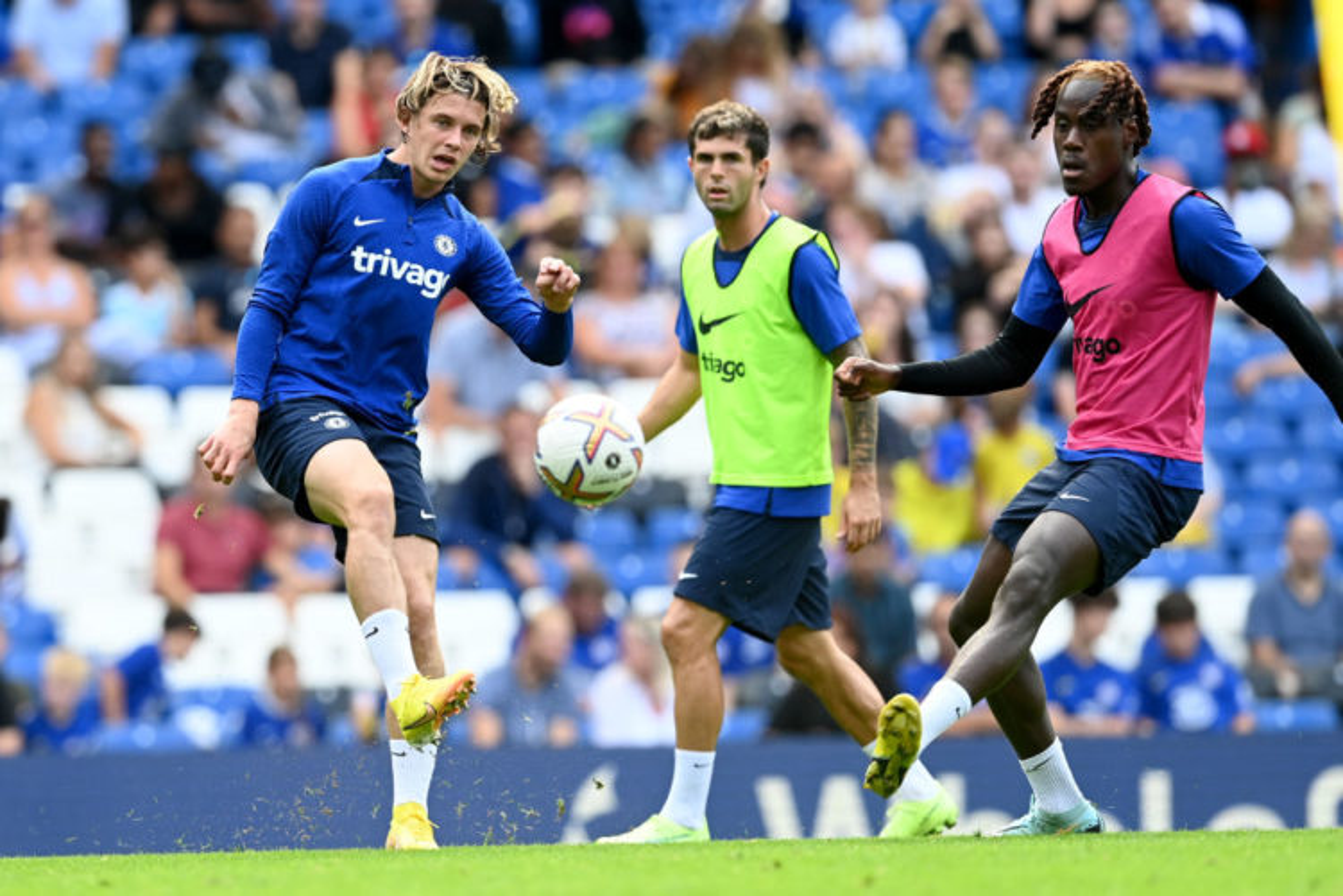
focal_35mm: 400
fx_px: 14921
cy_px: 448
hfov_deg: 5.2
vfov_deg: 3.4
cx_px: 672
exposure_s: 1/1250
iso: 800
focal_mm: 400
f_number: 3.5
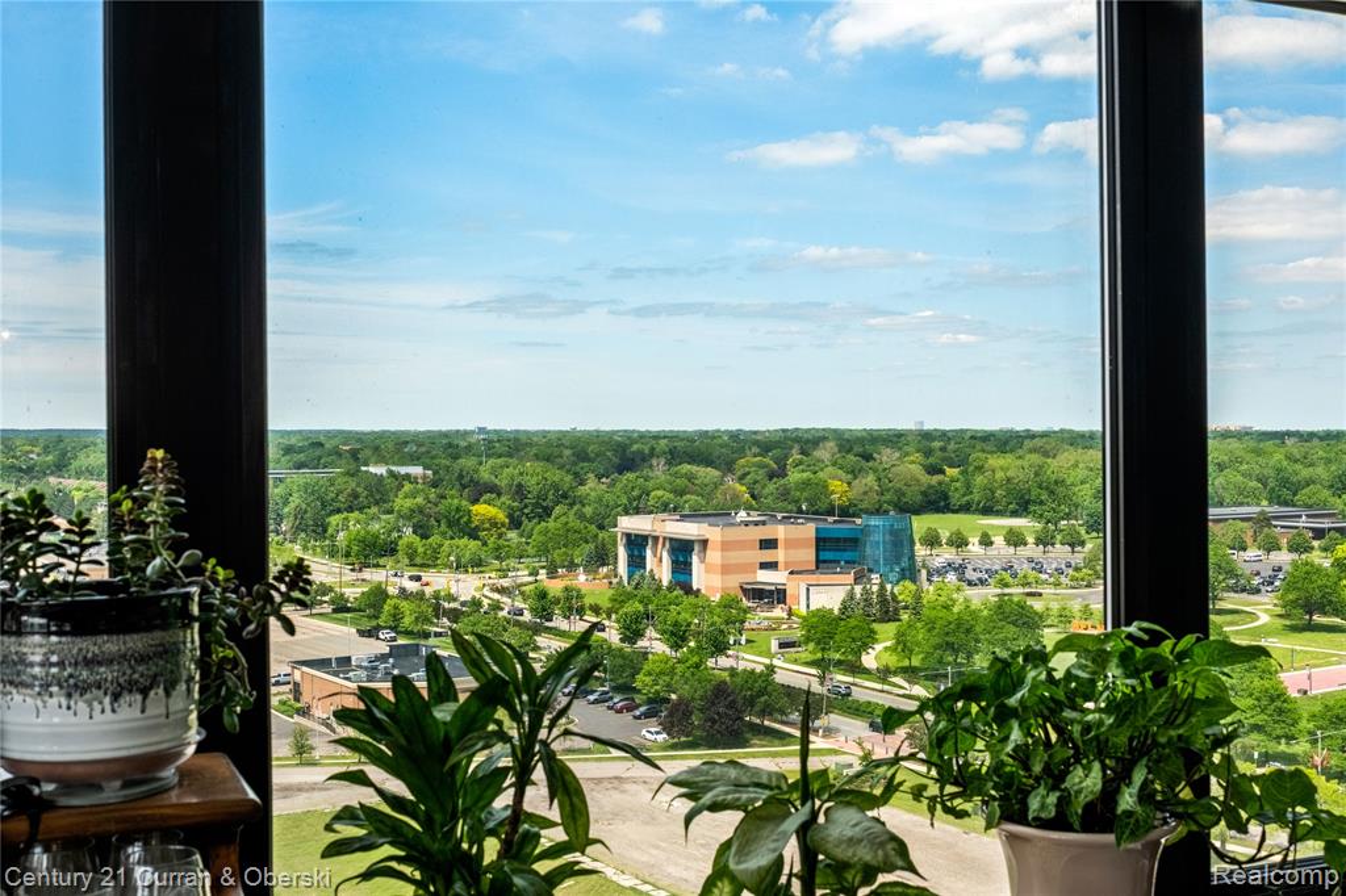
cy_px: 448
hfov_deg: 47.4
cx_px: 673
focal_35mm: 41
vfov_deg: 32.6
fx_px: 1532
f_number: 8
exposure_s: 1/60
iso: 500
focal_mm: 27
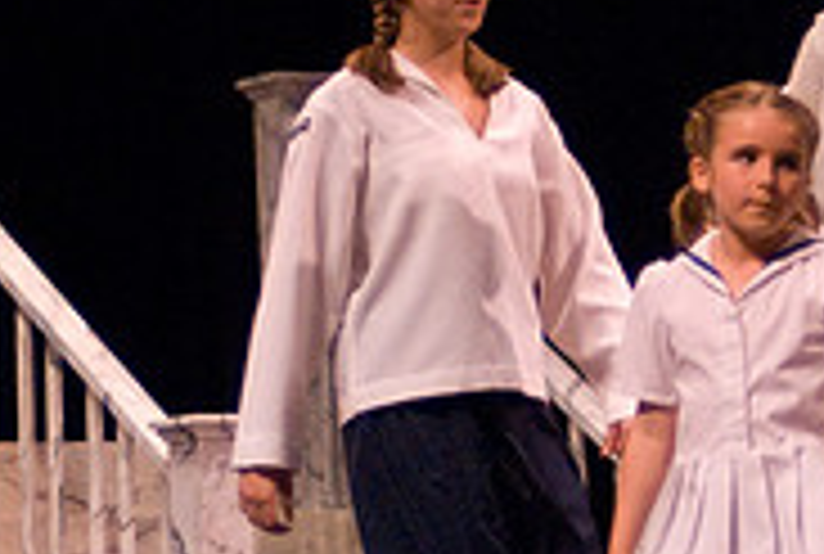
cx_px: 788
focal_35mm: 228
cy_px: 225
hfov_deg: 9.0
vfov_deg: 6.1
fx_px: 5231
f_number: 2.8
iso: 1600
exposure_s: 1/320
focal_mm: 48
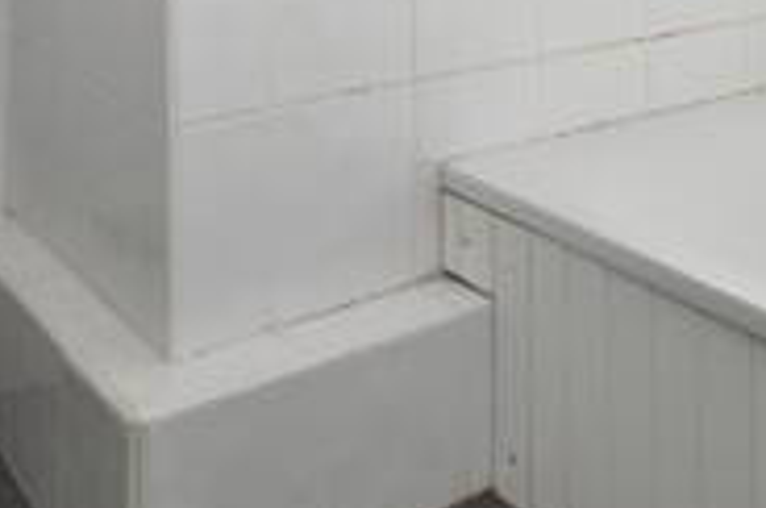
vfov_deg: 19.9
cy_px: -254
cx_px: 416
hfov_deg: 34.1
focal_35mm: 59
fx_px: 1249
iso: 200
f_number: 4.2
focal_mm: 11
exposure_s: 1/6
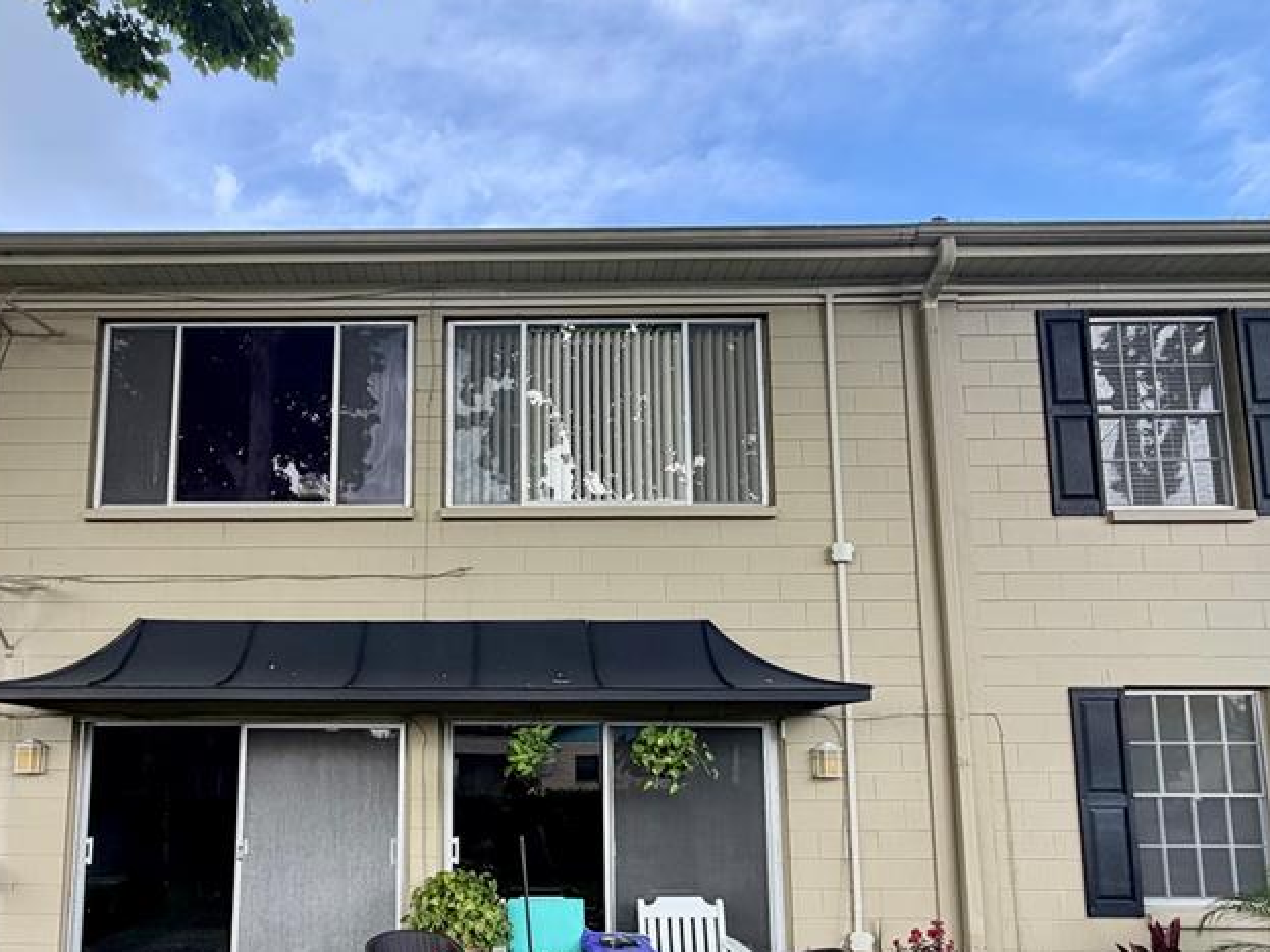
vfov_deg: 57.0
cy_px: 669
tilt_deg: +9.5
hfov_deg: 73.0
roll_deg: -0.8
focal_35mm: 23
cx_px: 497
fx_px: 844
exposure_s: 1/170
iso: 64
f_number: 2.2
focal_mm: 2.22
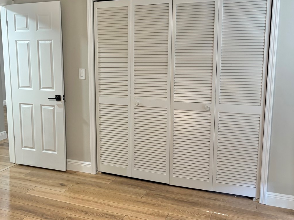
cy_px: 102
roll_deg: +1.2
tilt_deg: -7.3
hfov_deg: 45.2
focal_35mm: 41
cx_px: 100
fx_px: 348
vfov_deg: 35.1
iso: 125
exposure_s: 1/60
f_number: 1.6
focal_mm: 5.96
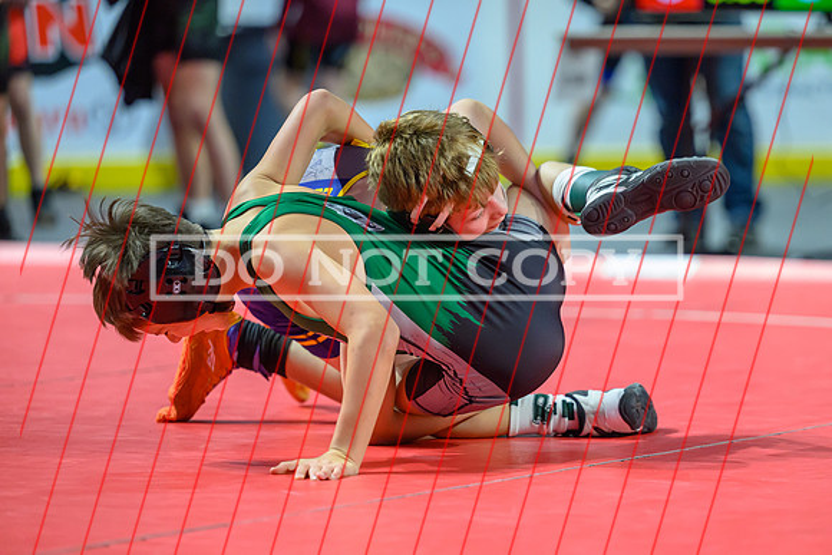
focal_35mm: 211
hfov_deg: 9.8
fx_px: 4867
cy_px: 293
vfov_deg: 6.5
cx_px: 491
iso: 4000
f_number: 2.8
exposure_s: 1/800
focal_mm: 160
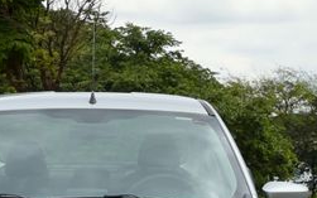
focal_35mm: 153
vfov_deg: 8.5
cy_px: 192
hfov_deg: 13.6
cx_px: 91
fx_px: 1322
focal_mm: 9
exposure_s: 1/622
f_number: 2.8
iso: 25
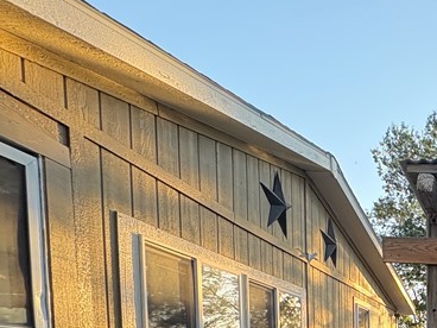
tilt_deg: -3.1
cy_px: 408
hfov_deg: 34.6
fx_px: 492
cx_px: 562
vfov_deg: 30.4
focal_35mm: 39
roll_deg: +0.2
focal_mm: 2.22
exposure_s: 1/136
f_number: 2.2
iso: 100
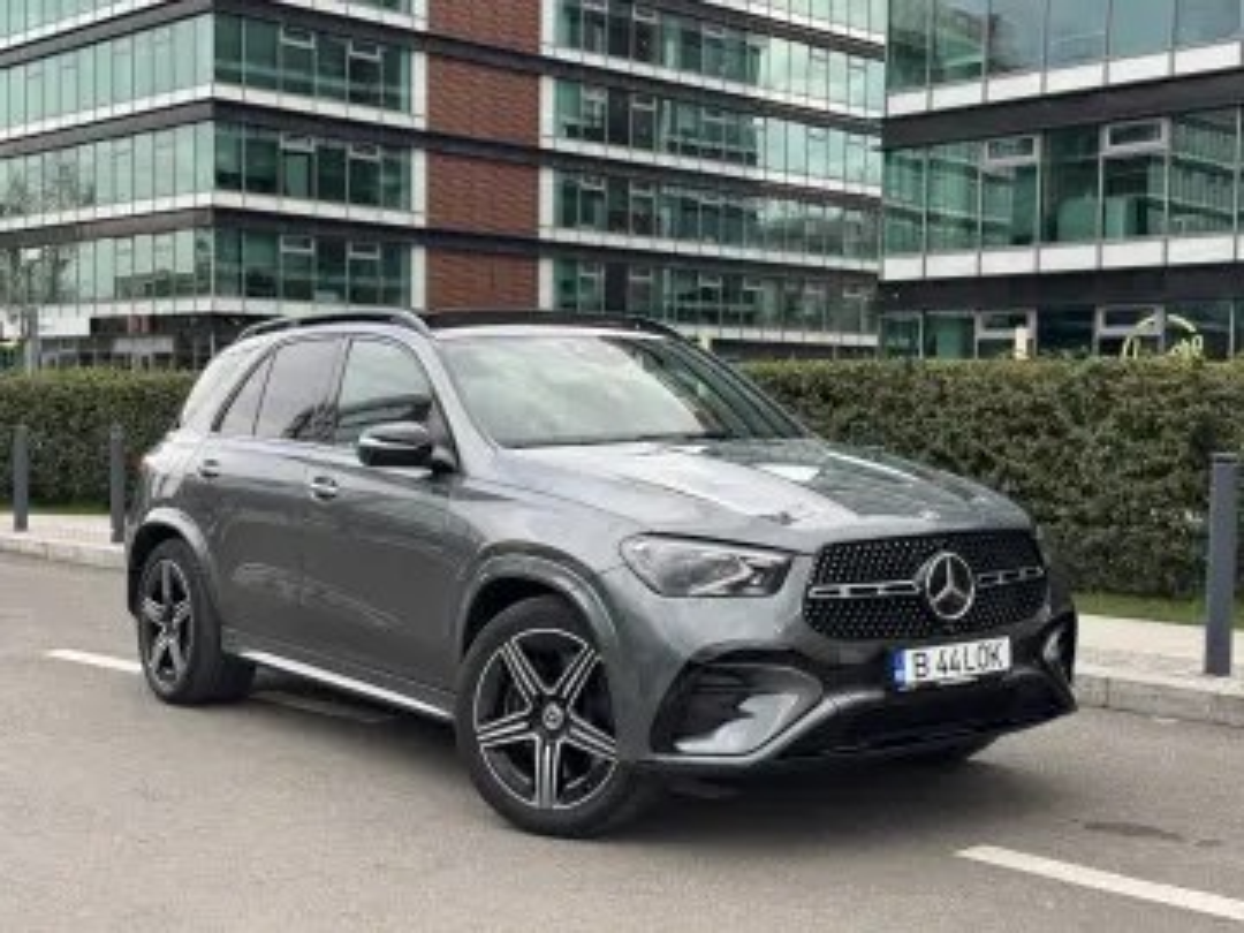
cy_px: 466
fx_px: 1725
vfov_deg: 30.3
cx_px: 622
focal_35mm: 48
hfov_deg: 39.7
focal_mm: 6.76
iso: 64
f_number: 1.78
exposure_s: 1/639
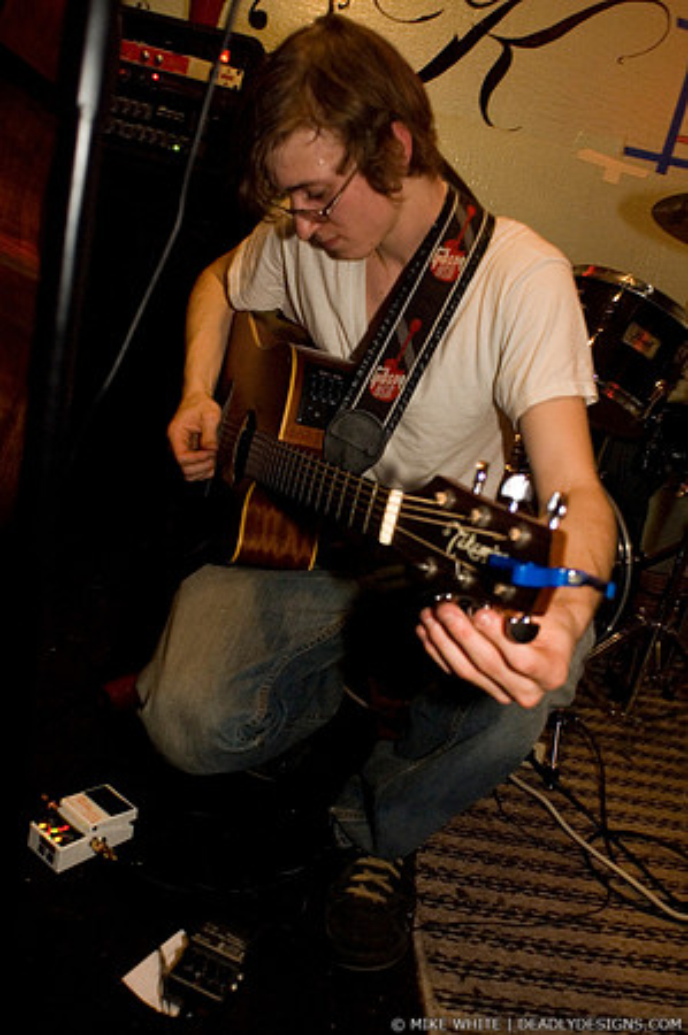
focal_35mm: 30
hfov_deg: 43.5
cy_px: 518
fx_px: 862
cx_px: 344
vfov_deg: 62.0
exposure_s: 1/15
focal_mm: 20
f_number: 3.2
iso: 800
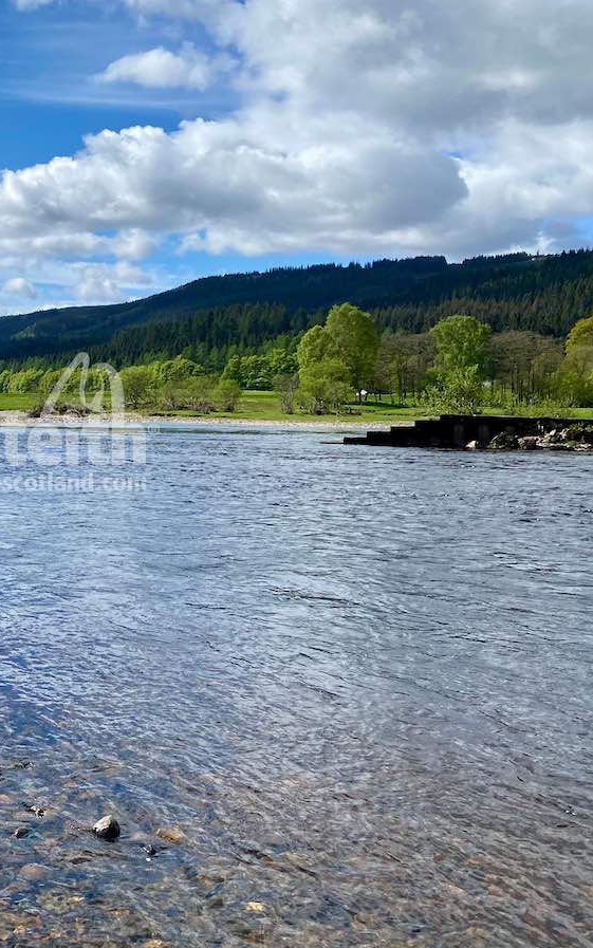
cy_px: 428
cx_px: -19
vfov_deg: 46.1
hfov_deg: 27.9
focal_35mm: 43
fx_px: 1111
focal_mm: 4.25
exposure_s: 1/5025
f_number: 1.8
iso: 32
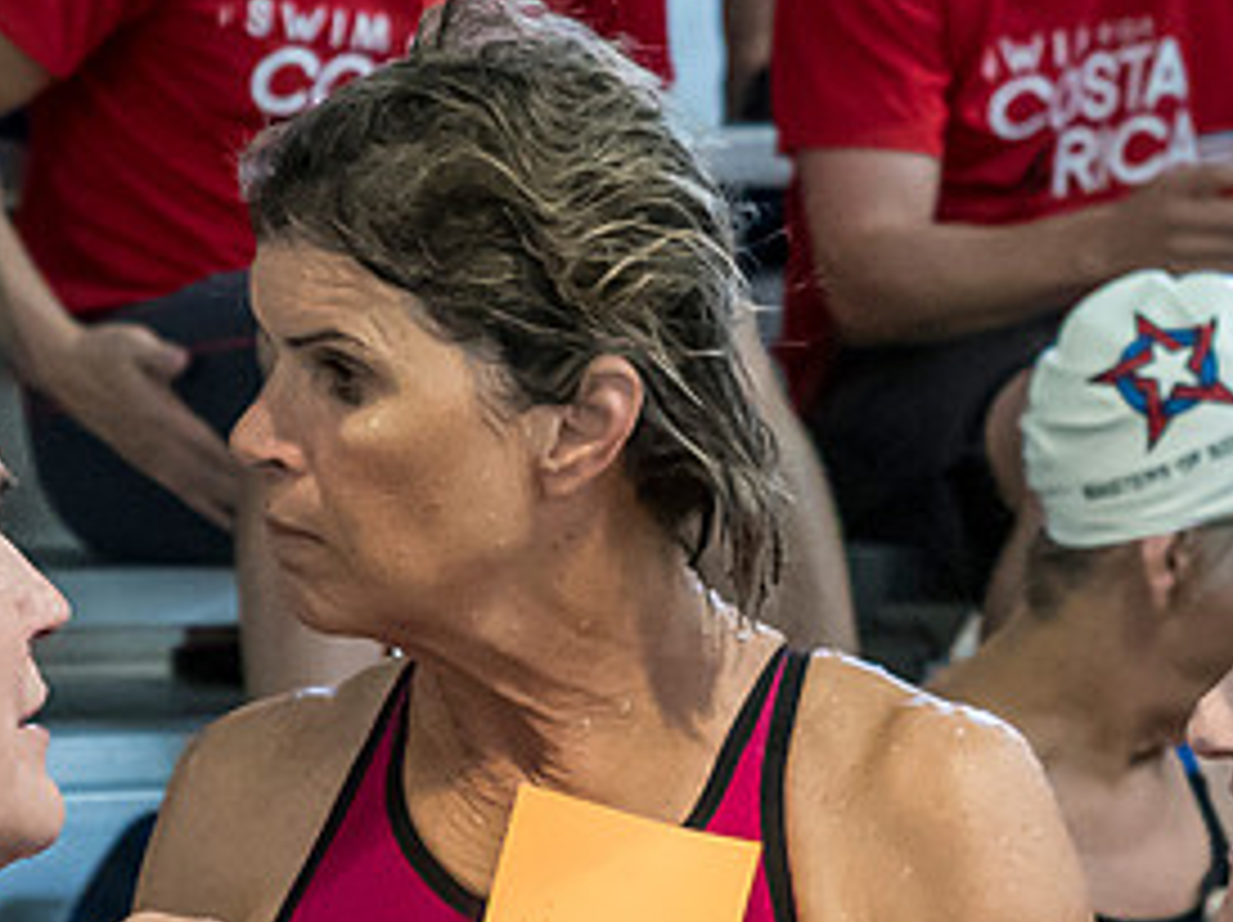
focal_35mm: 231
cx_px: 555
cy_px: 703
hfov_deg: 8.6
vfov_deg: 6.4
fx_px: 8221
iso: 3200
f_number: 3.5
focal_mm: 35
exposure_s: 1/250
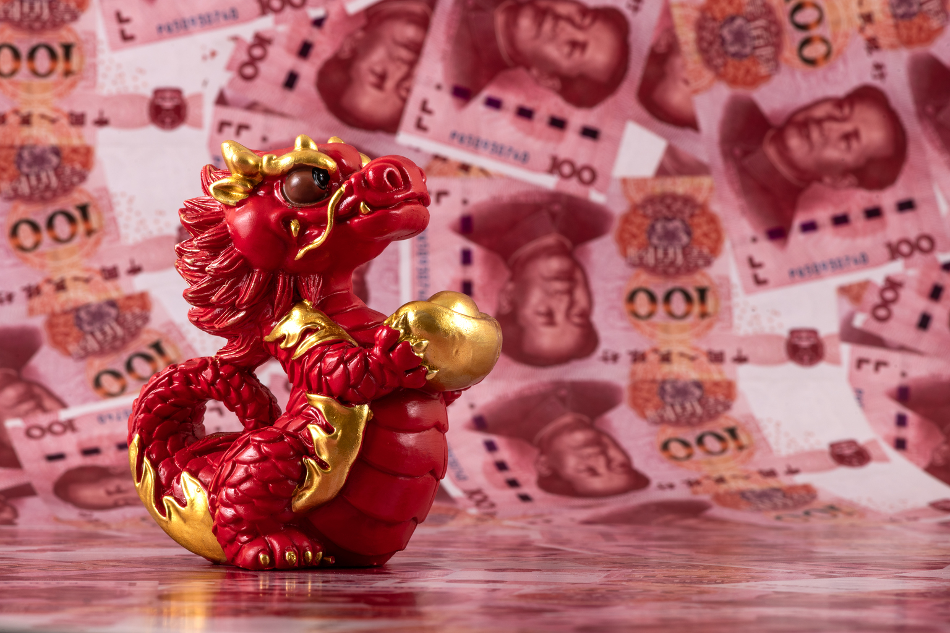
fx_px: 2771
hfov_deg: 19.5
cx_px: 475
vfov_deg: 13.0
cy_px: 316
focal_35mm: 105
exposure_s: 1/160
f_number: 25
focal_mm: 105
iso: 64
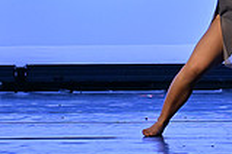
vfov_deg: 3.0
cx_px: 260
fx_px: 2984
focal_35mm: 463
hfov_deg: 4.4
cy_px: -22
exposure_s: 1/500
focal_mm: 85
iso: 450
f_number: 2.8
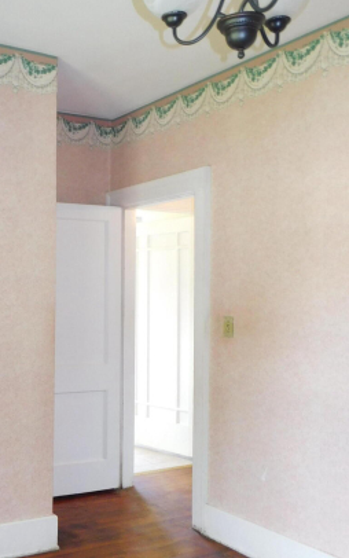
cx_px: 26
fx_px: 608
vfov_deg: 49.2
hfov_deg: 30.4
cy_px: 296
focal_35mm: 40
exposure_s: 1/30
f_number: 3
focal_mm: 4
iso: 200
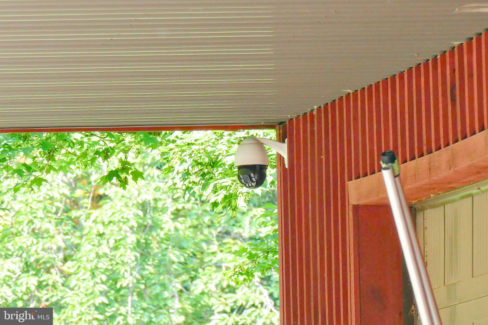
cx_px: 244
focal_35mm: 800
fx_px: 10843
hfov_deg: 2.6
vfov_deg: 1.7
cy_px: 162
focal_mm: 146
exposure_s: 1/125
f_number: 8
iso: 500
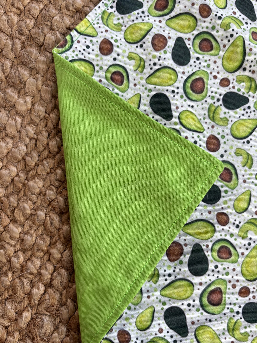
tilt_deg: -84.3
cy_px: 180
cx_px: 132
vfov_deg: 61.6
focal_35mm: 29
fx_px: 287
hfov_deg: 48.2
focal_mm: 5.96
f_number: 1.6
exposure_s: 1/120
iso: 100
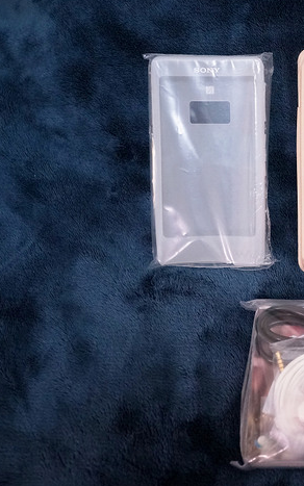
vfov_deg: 36.9
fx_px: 729
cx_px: 369
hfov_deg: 21.8
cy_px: 242
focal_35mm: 55
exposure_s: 1/80
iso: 5000
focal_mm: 35
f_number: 5
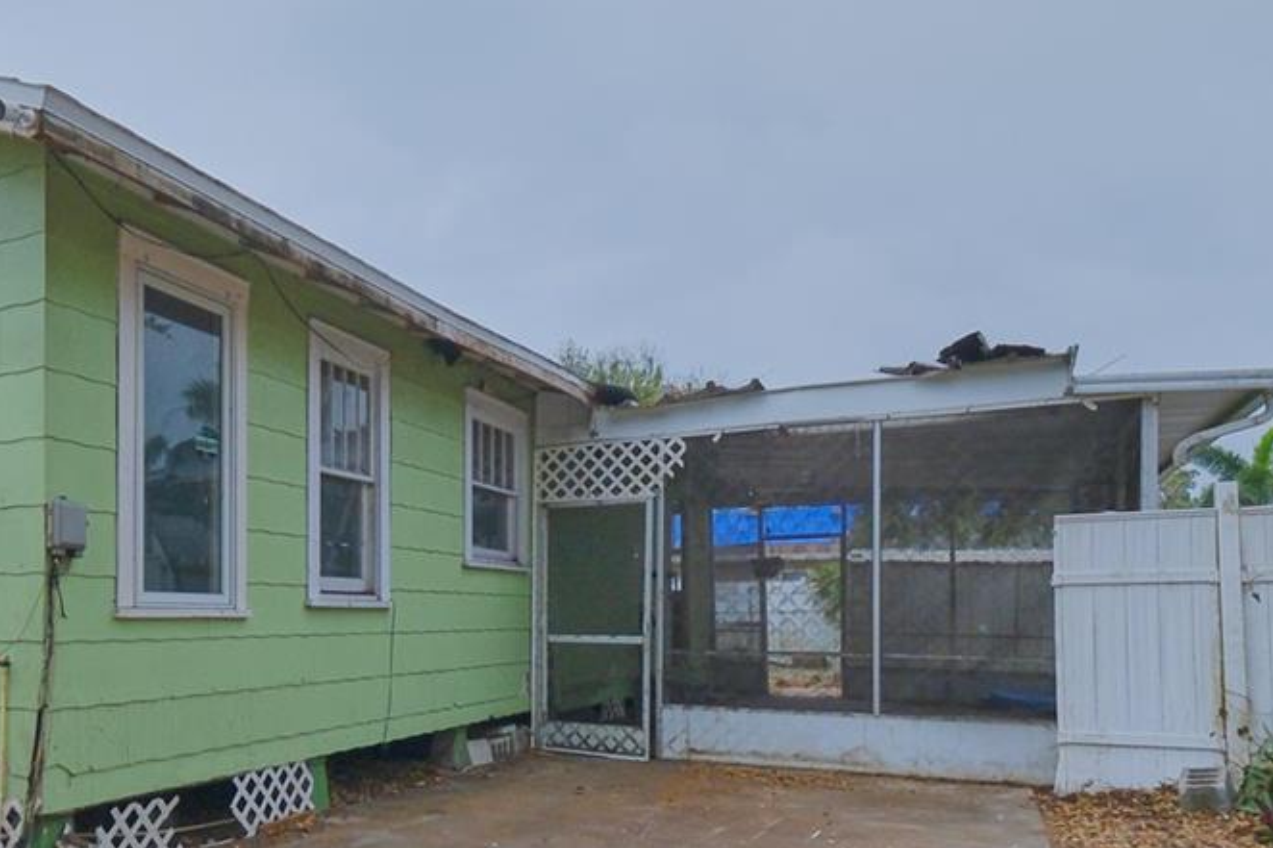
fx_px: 1025
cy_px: 617
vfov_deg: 43.7
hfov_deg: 59.1
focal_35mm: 29
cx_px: 269
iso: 640
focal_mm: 8
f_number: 2.8
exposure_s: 1/4000
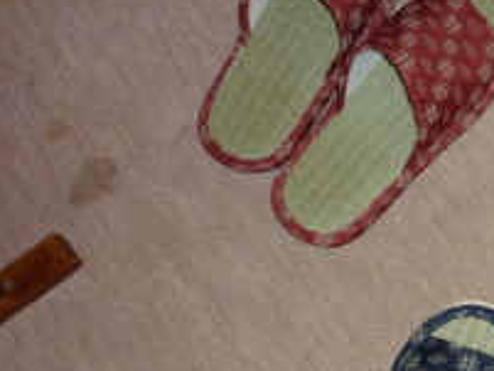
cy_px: 324
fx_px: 1057
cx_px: 489
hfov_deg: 25.1
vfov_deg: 19.6
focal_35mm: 74
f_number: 2.8
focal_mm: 5.5
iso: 100
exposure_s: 1/30
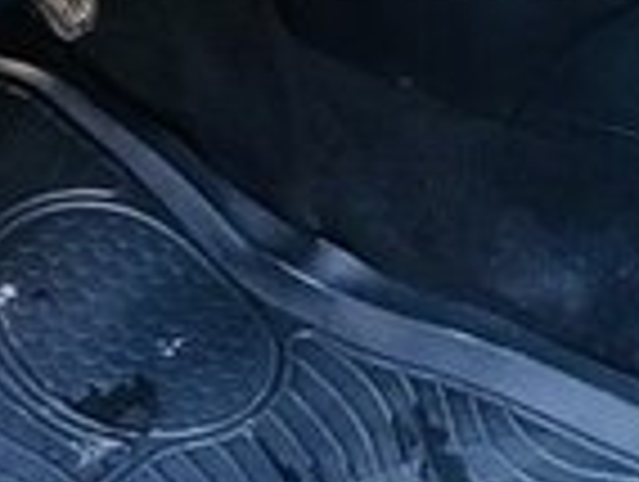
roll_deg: +1.0
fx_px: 2404
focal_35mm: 130
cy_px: -74
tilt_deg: -28.3
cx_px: 752
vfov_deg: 11.2
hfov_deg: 14.7
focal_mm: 3.99
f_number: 1.8
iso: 32
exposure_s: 1/23
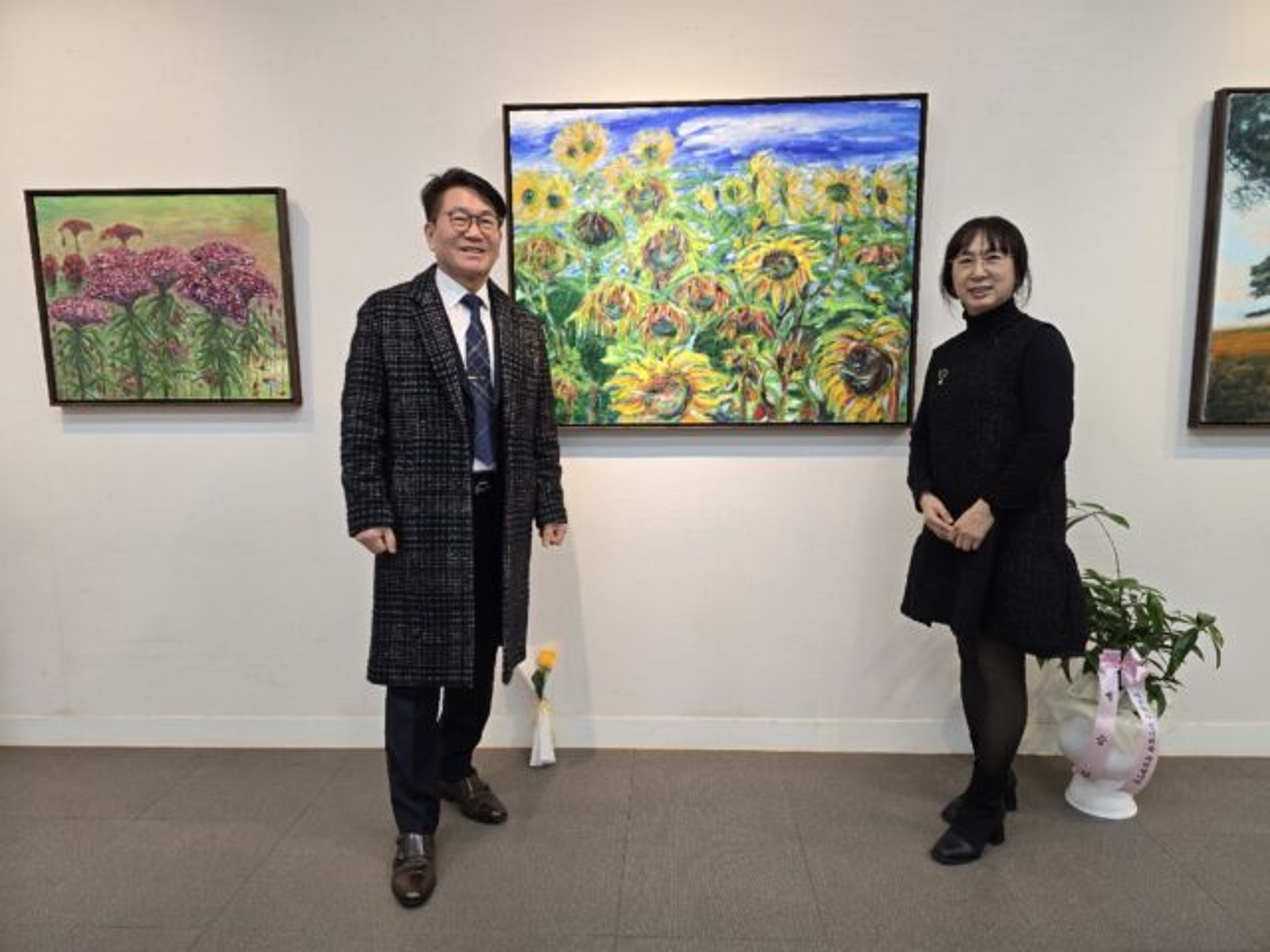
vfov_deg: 58.9
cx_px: 635
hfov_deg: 73.9
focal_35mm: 23
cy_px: 476
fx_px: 844
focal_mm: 6.3
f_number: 1.7
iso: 100
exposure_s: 1/120
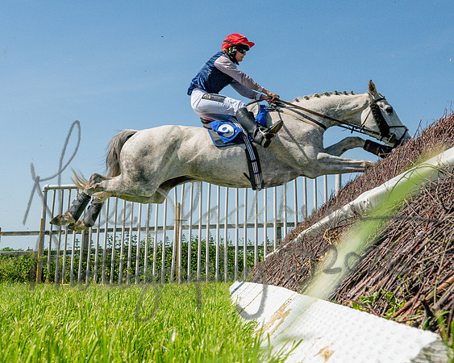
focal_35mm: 45
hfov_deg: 39.8
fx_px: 609
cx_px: 115
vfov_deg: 33.0
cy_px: 135
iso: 400
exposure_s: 1/2000
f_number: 9
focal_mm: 24
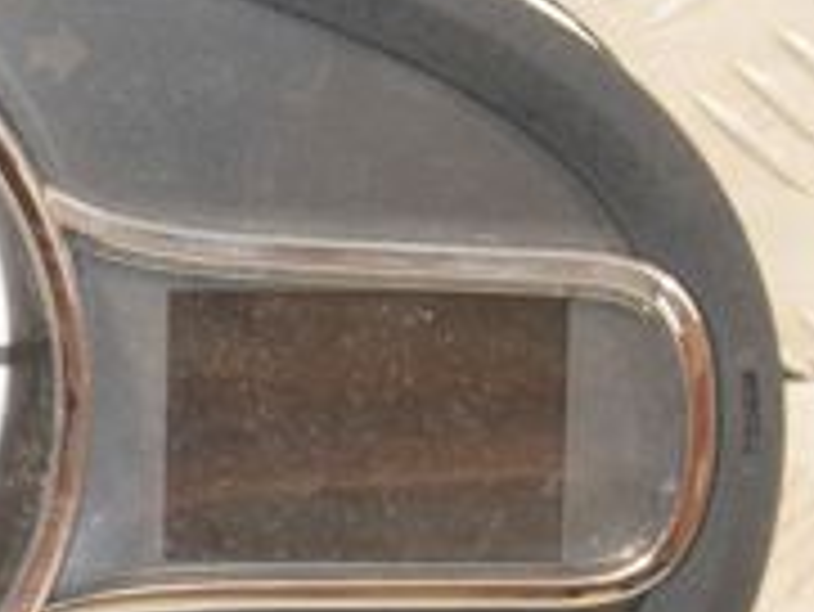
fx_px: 5765
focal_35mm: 245
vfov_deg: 6.1
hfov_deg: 7.9
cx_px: -481
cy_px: 328
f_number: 5.6
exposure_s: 1/125
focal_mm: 48
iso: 1600
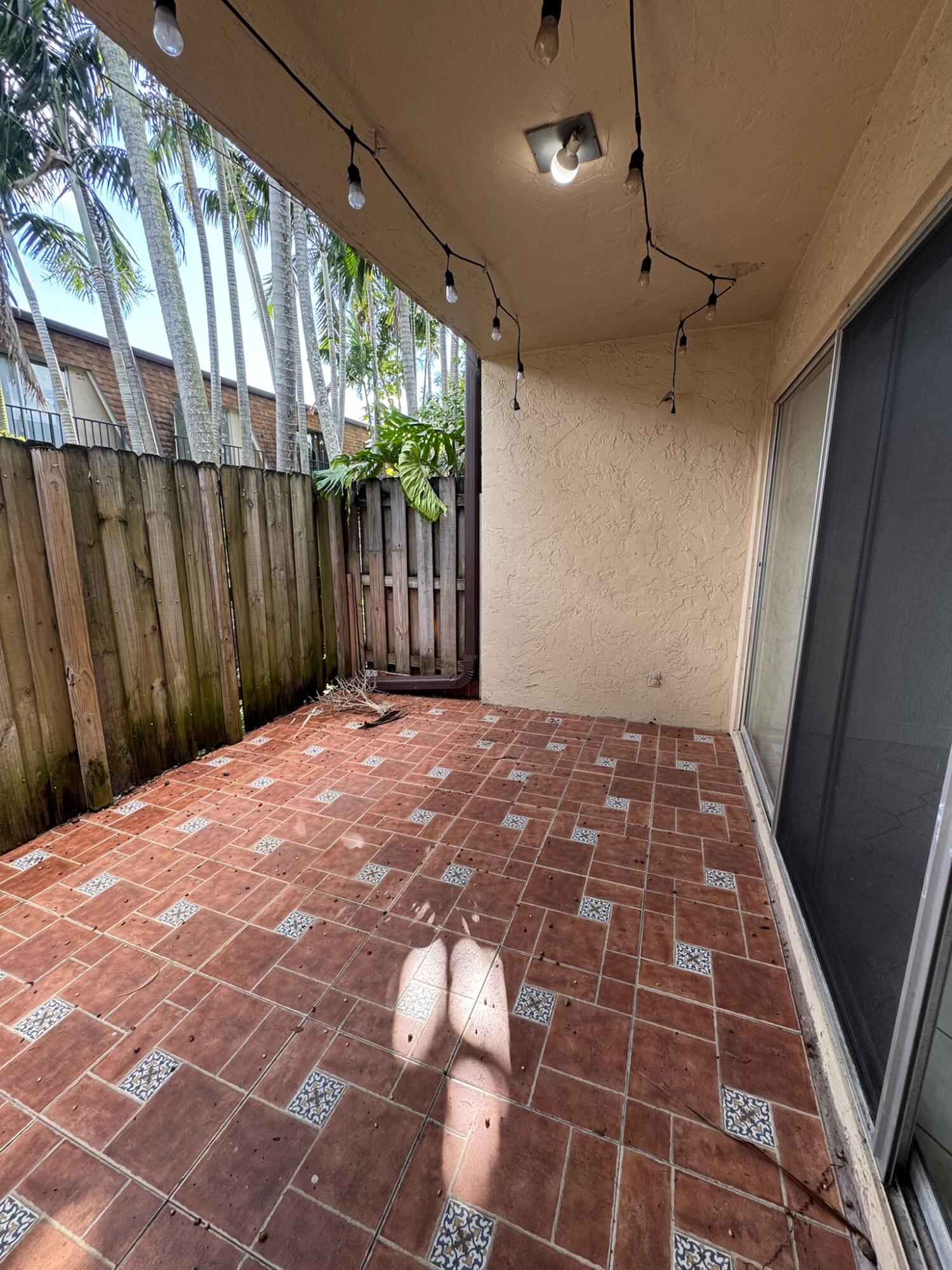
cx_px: 476
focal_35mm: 14
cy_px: 635
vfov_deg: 102.1
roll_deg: +0.7
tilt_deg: -12.2
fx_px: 513
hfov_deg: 85.7
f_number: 2.2
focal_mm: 2.22
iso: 50
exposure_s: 1/99
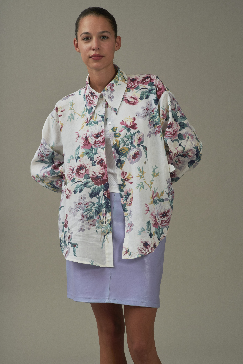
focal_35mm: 105
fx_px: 1062
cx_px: 122
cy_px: 182
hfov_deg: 13.1
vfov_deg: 19.4
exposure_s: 1/160
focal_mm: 105
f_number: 11
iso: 200
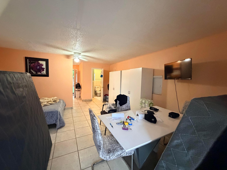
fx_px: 92
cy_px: 85
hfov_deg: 102.1
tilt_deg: -3.9
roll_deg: -1.7
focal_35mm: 14
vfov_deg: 85.7
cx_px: 114
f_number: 2.2
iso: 1250
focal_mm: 2.22
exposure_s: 1/60
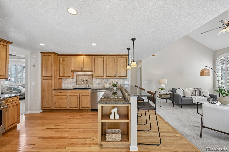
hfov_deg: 104.3
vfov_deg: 81.2
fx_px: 89
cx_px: 114
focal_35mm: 14
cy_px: 76
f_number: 10
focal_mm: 14
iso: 400
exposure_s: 1/15
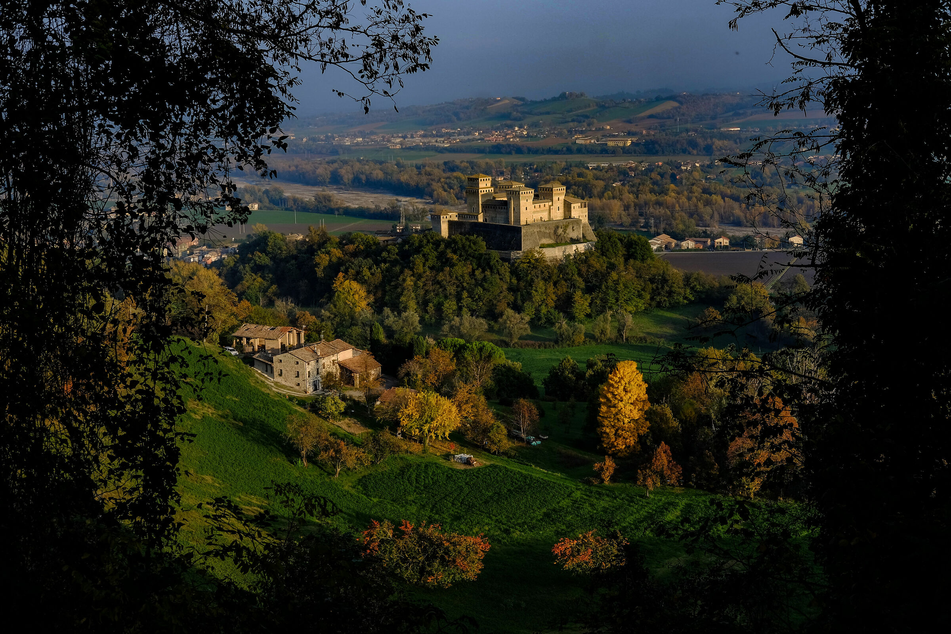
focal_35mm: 53
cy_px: 317
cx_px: 476
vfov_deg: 25.5
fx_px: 1400
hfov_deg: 37.5
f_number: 10
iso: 200
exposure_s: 1/180
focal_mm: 35
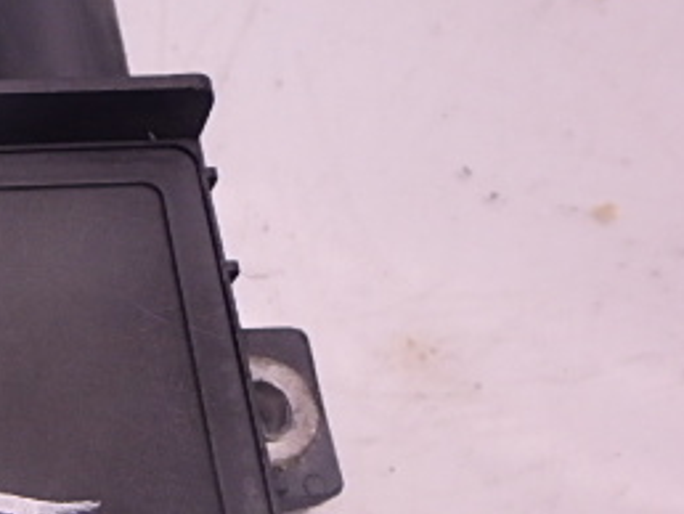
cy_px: 347
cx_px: -143
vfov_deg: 27.9
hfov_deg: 30.9
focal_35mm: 52
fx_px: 1028
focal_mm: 3.7
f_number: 3.5
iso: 200
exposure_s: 1/50
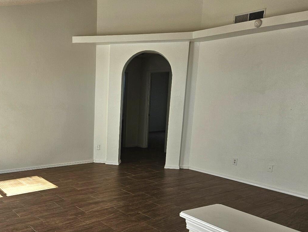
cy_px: 156
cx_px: 89
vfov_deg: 39.2
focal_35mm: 36
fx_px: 320
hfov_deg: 49.9
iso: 50
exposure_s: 1/208
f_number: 1.8
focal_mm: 5.4
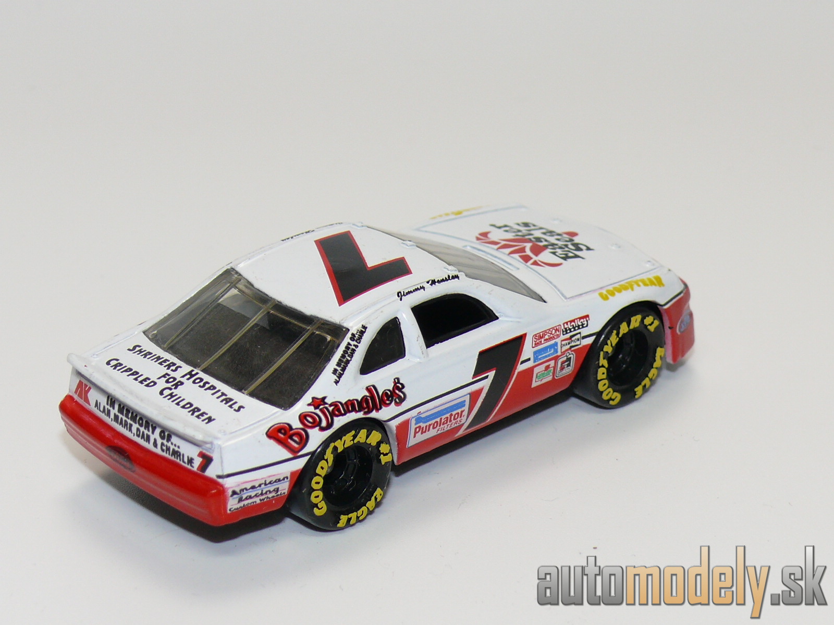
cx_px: 417
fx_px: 2602
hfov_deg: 18.2
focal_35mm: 108
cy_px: 312
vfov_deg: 13.7
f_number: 4
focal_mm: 13.8
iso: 100
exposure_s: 1/30
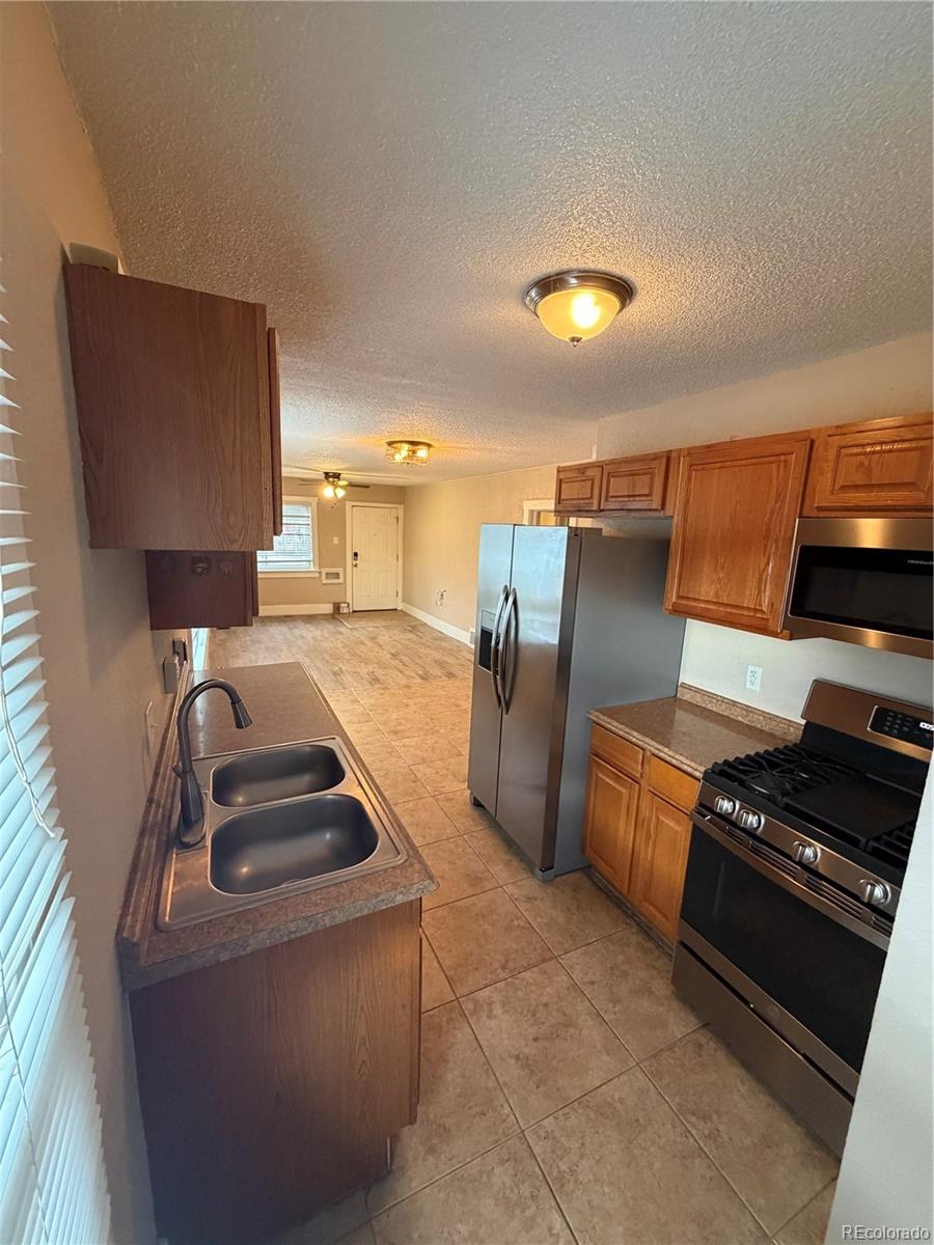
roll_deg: -2.9
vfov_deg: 102.1
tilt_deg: -11.5
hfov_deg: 85.7
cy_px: 622
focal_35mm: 14
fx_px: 504
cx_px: 467
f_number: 2.2
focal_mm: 2.22
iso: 500
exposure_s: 1/60
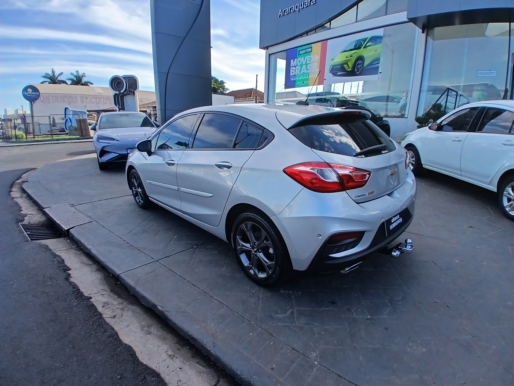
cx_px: 257
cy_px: 193
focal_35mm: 17
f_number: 2.2
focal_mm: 1.4
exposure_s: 1/382
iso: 50
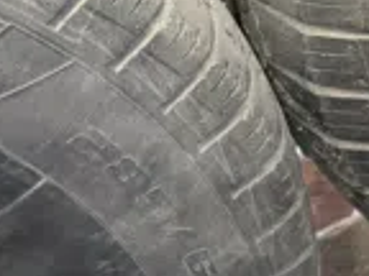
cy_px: 388
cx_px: -346
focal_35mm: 107
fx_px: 1141
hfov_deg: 15.2
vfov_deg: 13.2
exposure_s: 1/50
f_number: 1.78
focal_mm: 6.76
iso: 400
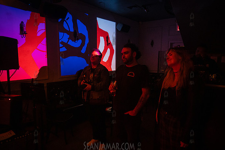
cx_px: 114
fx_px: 156
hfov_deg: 71.5
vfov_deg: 51.2
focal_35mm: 25
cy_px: 78
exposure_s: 1/200
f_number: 2.8
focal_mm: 24
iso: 10000
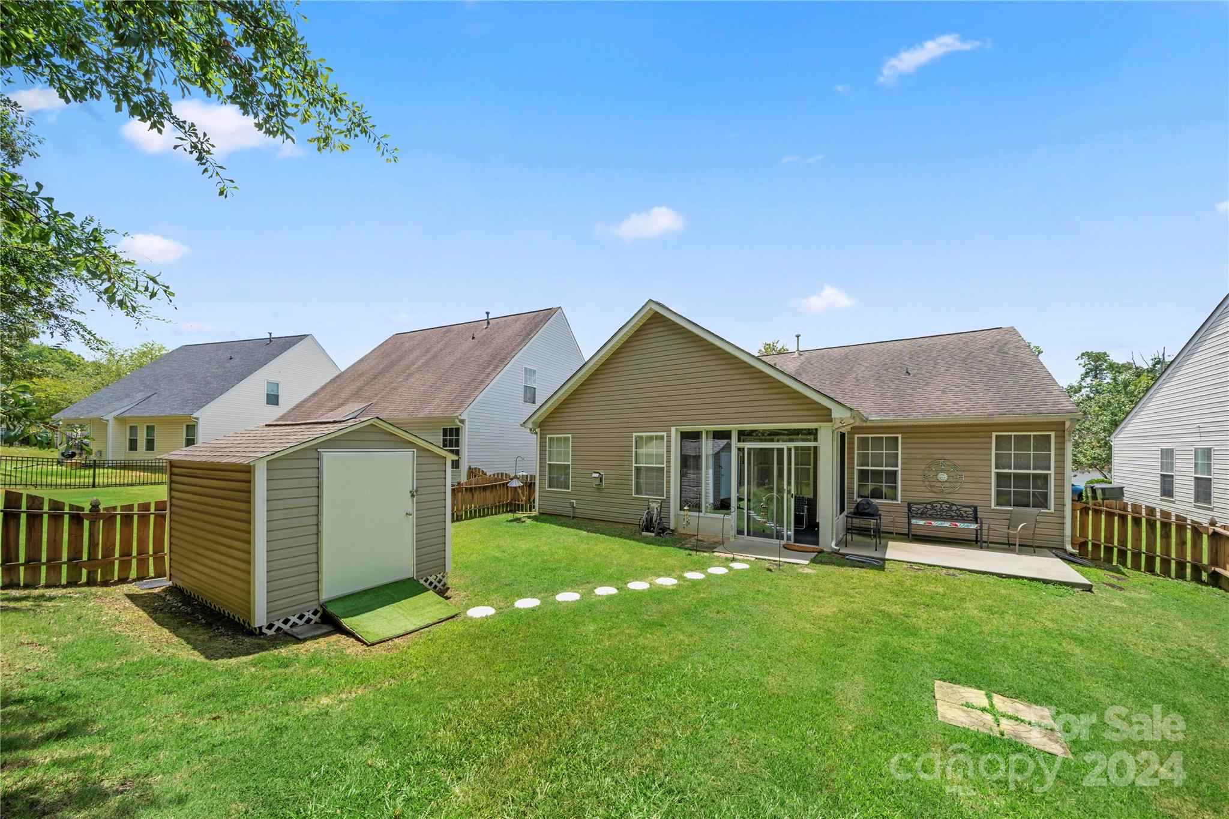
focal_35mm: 12
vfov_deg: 90.0
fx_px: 410
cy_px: 410
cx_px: 614
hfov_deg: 112.6
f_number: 10
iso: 100
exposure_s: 1/200
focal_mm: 12
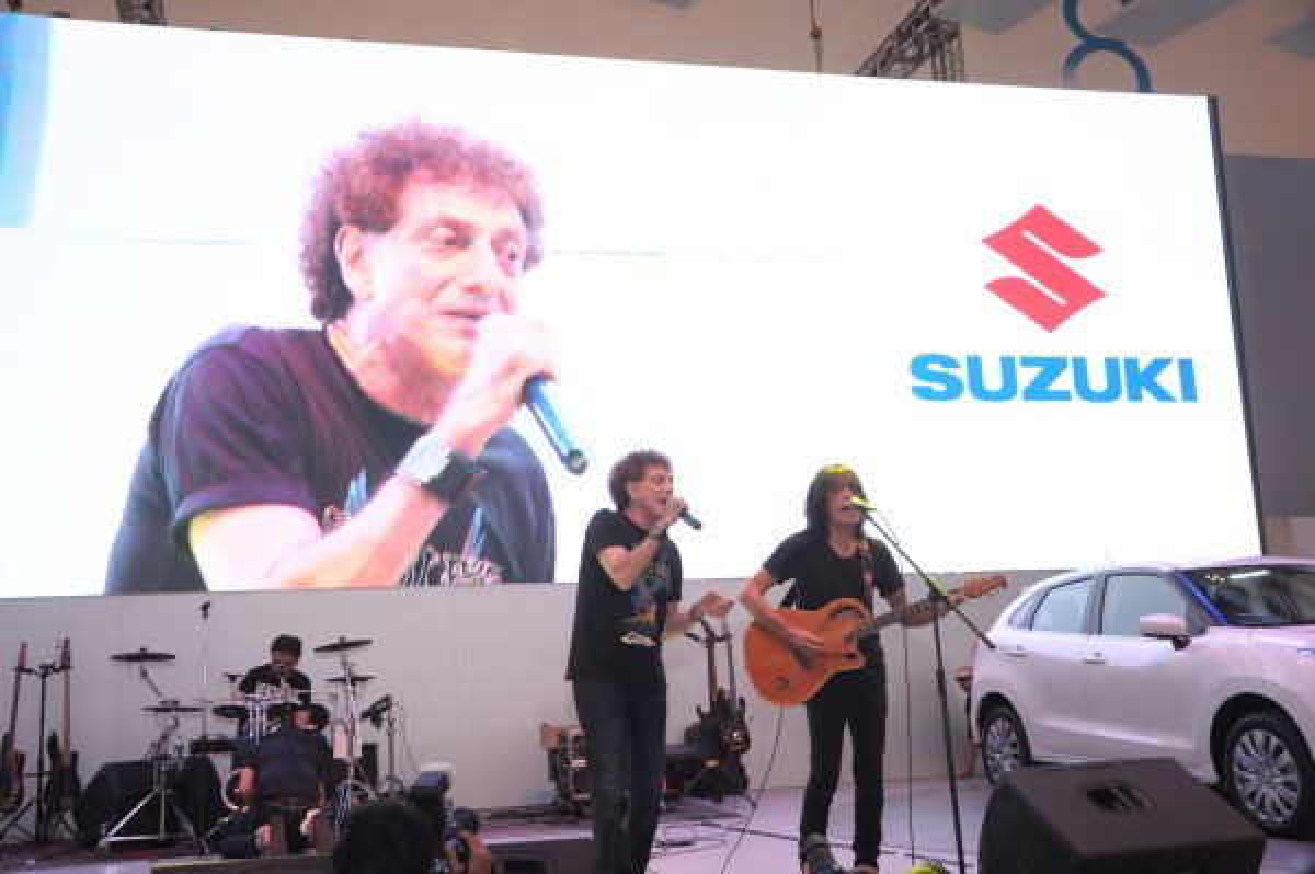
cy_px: 437
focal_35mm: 38
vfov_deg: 35.4
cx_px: 658
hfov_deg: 51.3
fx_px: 1369
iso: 640
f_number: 4.5
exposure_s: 1/200
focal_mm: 25
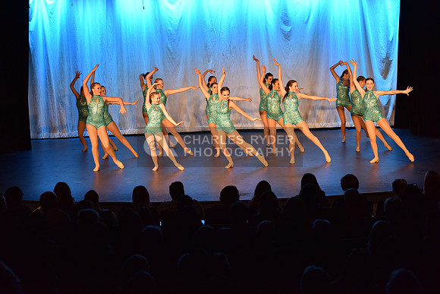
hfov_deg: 26.0
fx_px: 954
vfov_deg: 17.5
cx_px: 220
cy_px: 147
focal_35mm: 78
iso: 2000
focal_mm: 78
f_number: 3.5
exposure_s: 1/250
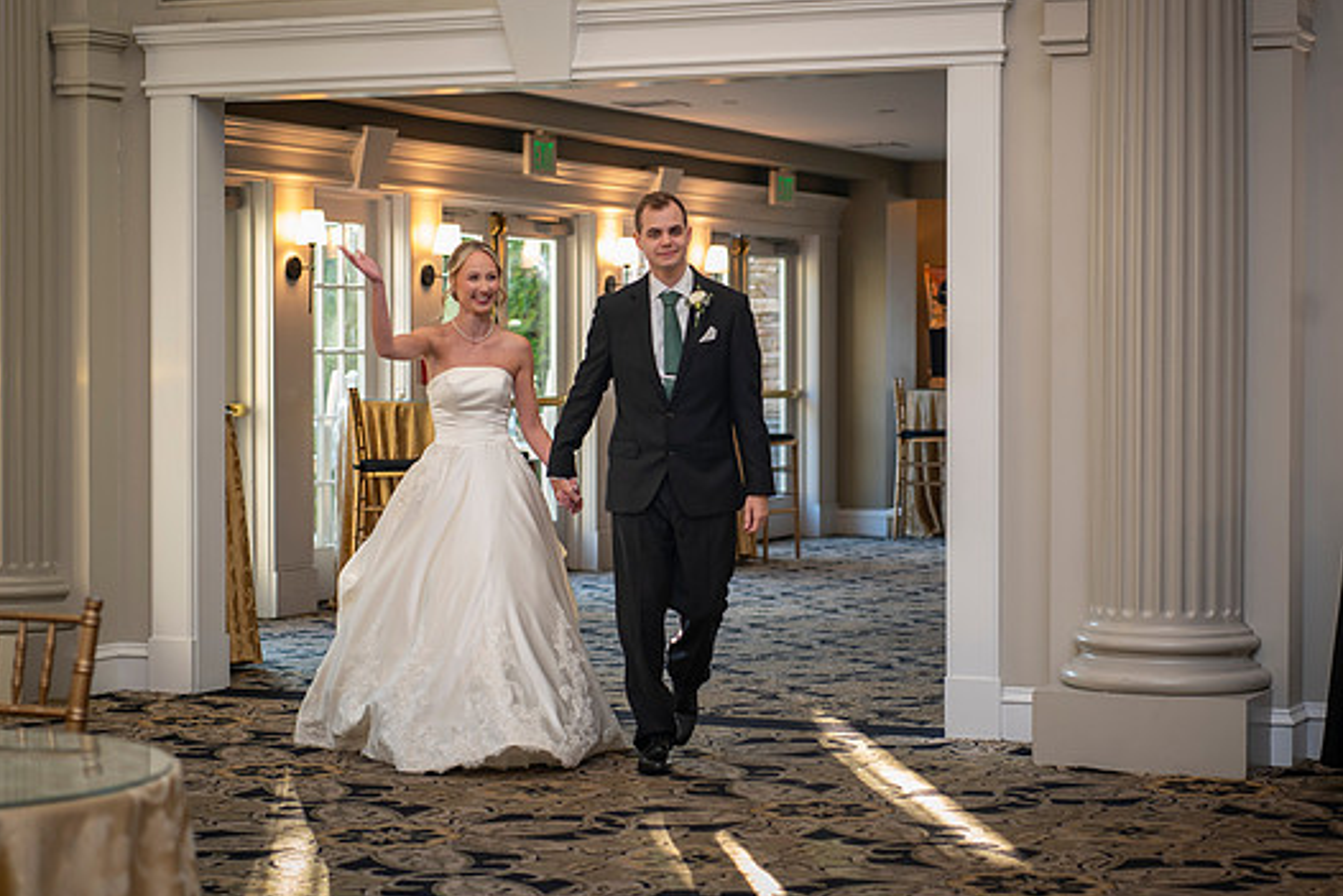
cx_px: 735
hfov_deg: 26.0
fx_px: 2910
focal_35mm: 78
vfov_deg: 17.5
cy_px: 442
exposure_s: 1/100
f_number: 2.8
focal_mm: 70
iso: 800
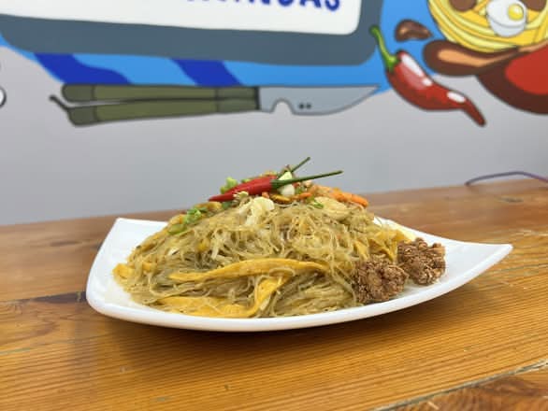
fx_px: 412
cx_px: 274
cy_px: 206
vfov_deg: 53.1
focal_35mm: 26
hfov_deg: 67.3
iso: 50
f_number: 1.5
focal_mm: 5.7
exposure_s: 1/120
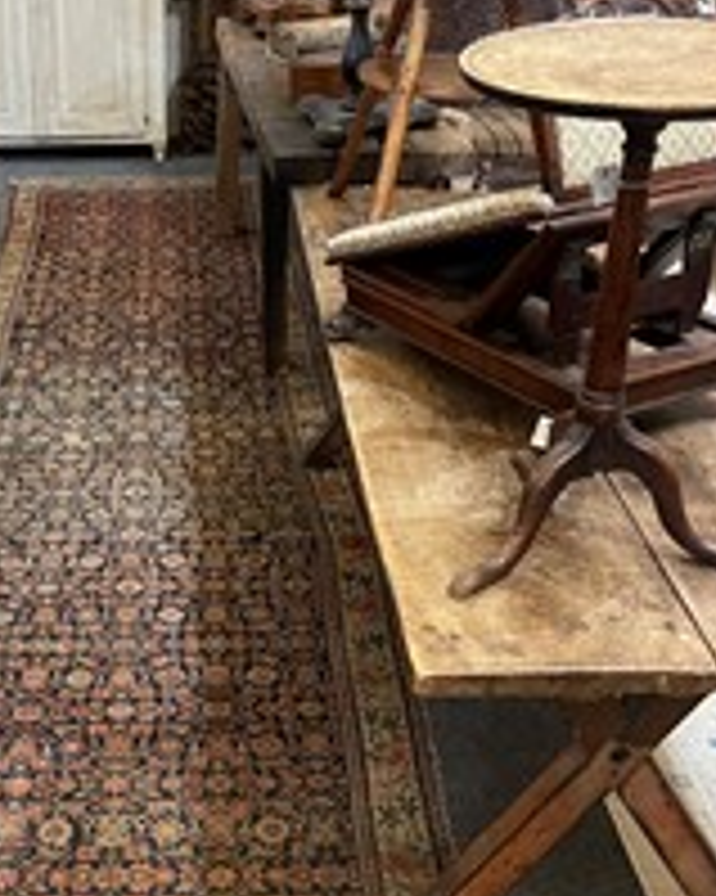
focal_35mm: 49
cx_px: 149
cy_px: 428
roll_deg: +1.5
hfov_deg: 30.1
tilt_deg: -24.4
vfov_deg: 38.1
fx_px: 1299
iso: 500
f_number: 1.6
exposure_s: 1/50
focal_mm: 5.1
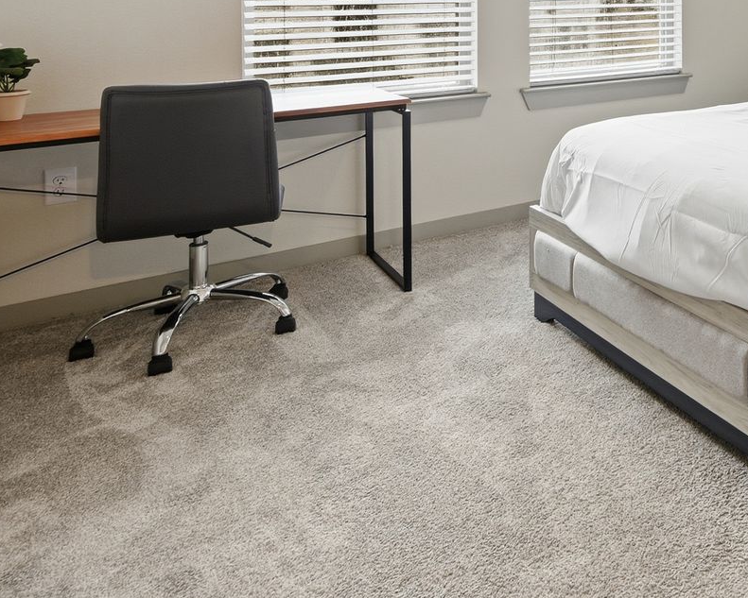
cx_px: 823
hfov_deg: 41.9
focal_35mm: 34
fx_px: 753
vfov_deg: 37.9
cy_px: -18
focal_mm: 14
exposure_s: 1/30
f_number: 8
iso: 100
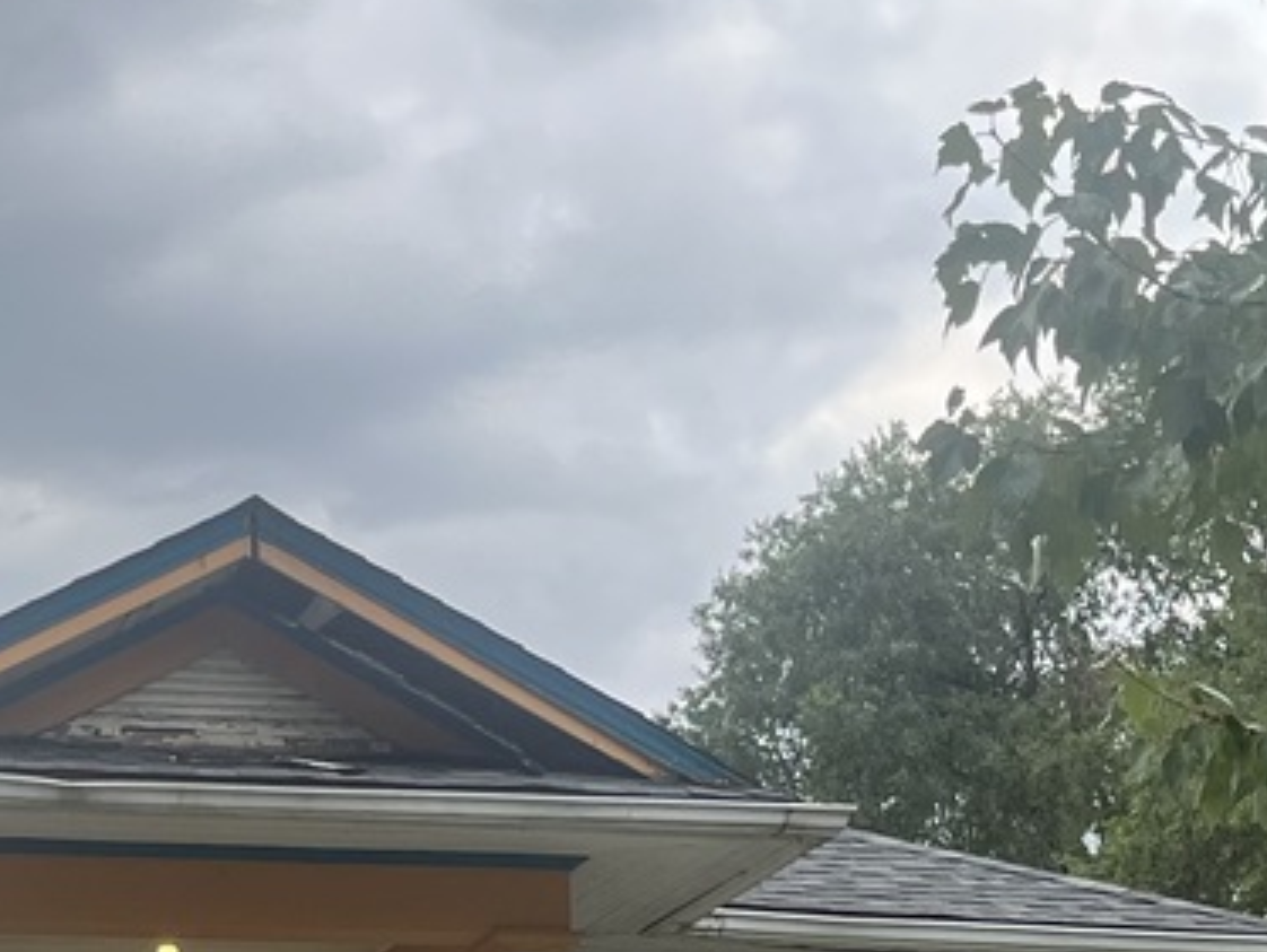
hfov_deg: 19.3
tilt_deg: +6.0
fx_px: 3663
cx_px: 159
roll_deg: +0.3
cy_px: 1318
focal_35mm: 100
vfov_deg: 14.1
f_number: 1.6
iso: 50
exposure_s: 1/959
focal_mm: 5.1
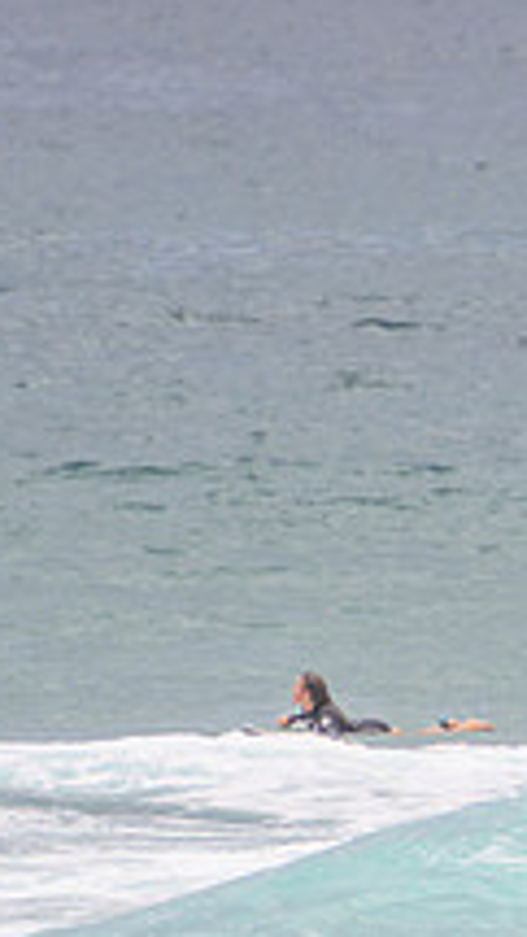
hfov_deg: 0.8
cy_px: 764
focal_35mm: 1557
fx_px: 38665
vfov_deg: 1.4
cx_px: 1198
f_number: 5.6
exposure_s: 1/2000
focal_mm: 400
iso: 200
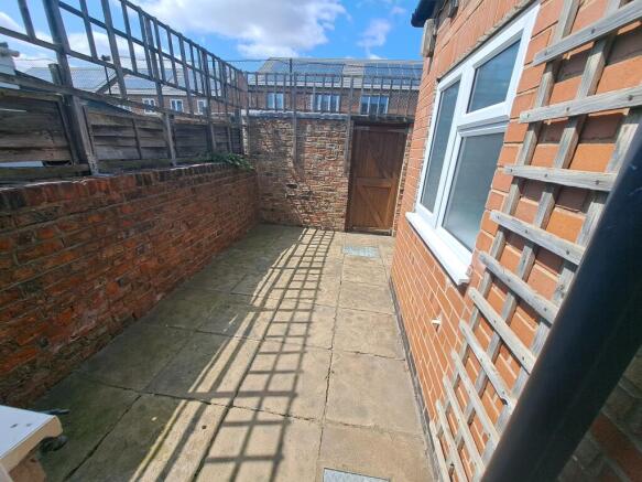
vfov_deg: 89.9
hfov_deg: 106.2
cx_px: 321
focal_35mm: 13
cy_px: 241
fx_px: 241
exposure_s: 1/745
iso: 50
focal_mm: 1.74
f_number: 2.2
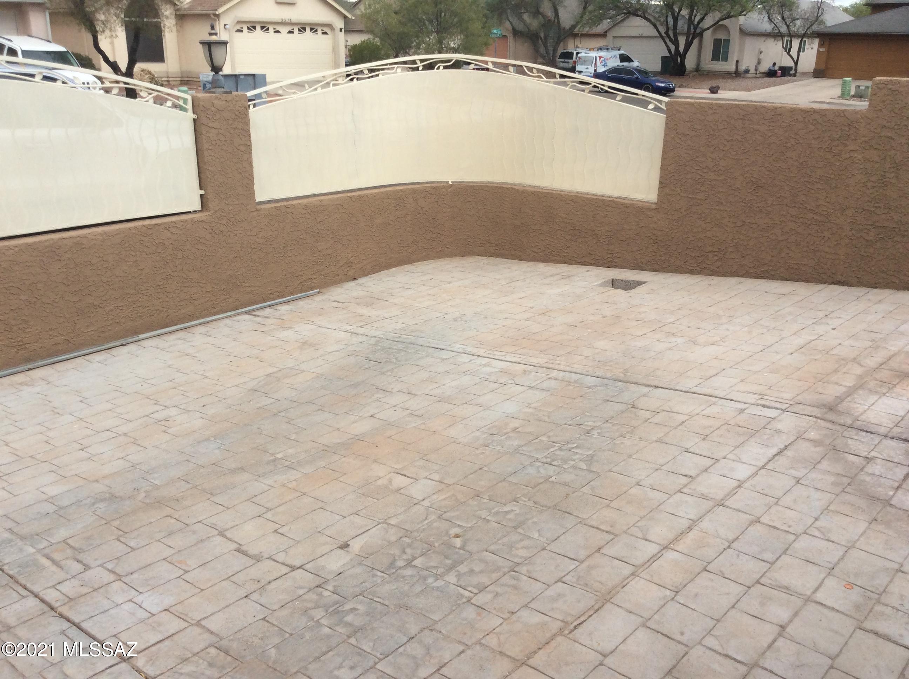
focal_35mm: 32
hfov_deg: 56.9
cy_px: 340
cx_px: 454
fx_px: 839
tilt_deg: -20.3
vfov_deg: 44.1
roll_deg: +0.6
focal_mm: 3.3
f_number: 2.4
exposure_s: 1/867
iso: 32
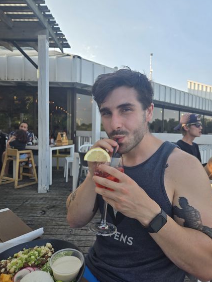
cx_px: 108
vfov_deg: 71.6
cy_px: 140
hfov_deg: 56.8
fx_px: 196
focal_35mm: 24
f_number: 1.8
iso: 25
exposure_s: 1/563
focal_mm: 5.4
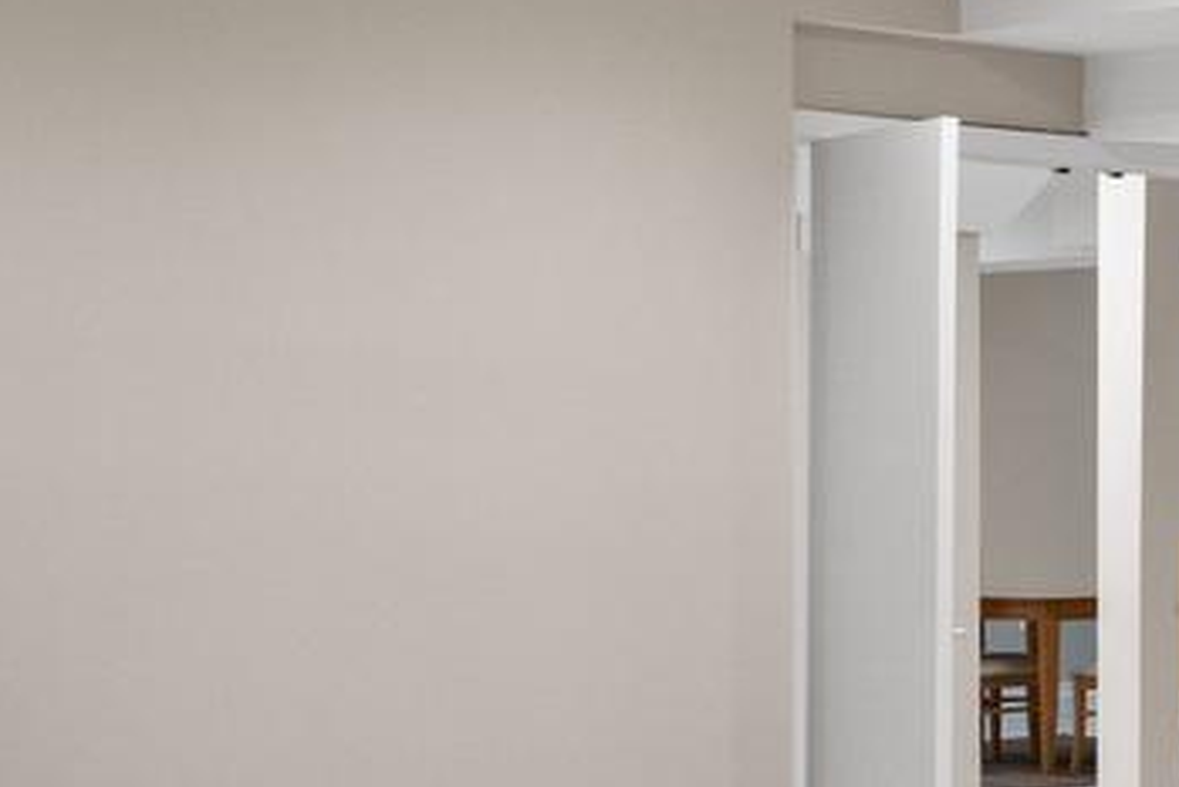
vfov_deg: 14.5
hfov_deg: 16.3
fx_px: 3080
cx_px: 2399
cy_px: 584
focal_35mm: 94
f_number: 4.5
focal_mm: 16
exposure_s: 1/3
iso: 800
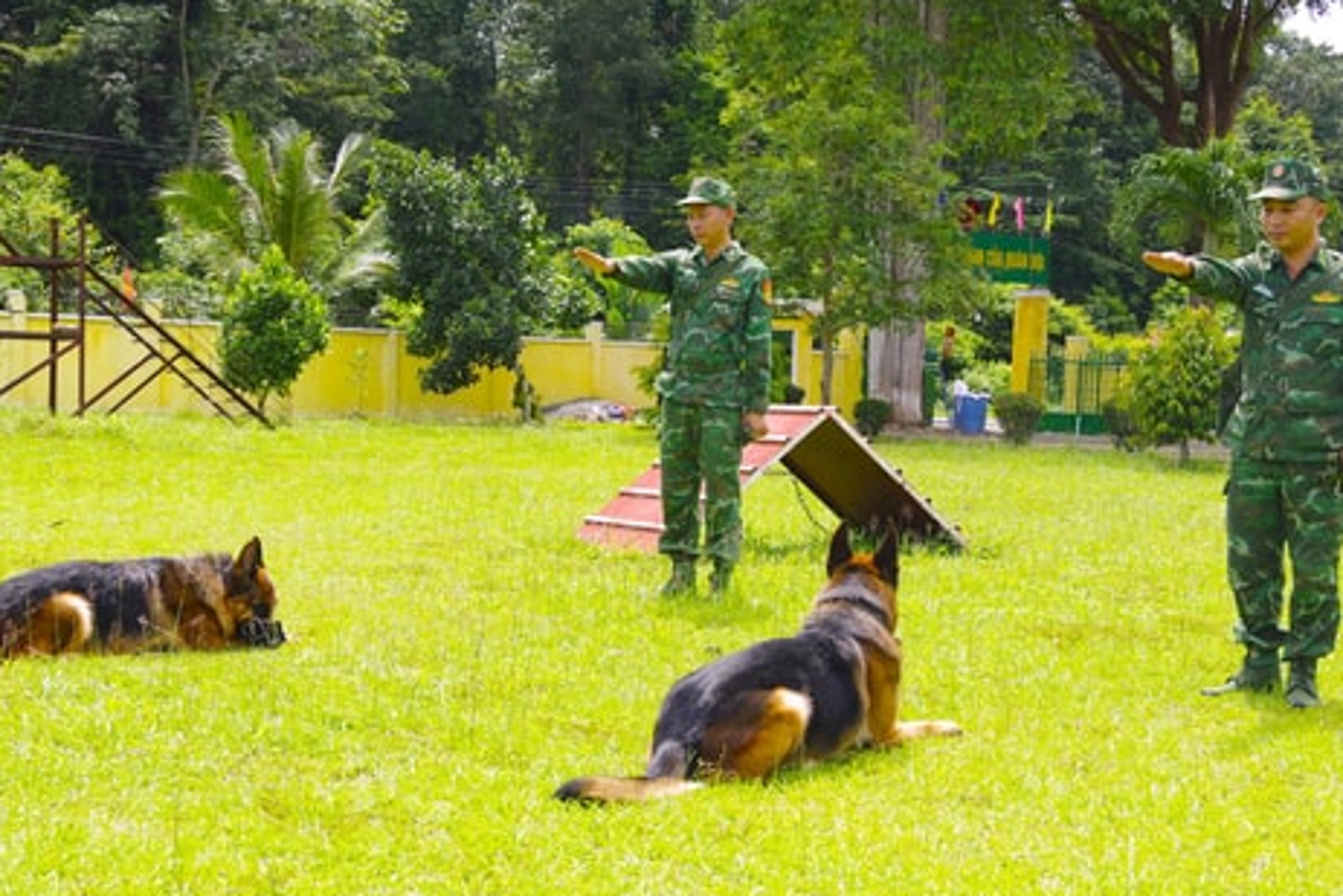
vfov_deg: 27.5
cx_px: 641
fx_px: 1828
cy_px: 418
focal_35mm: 49
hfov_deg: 40.3
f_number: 7.1
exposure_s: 1/400
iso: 400
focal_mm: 28
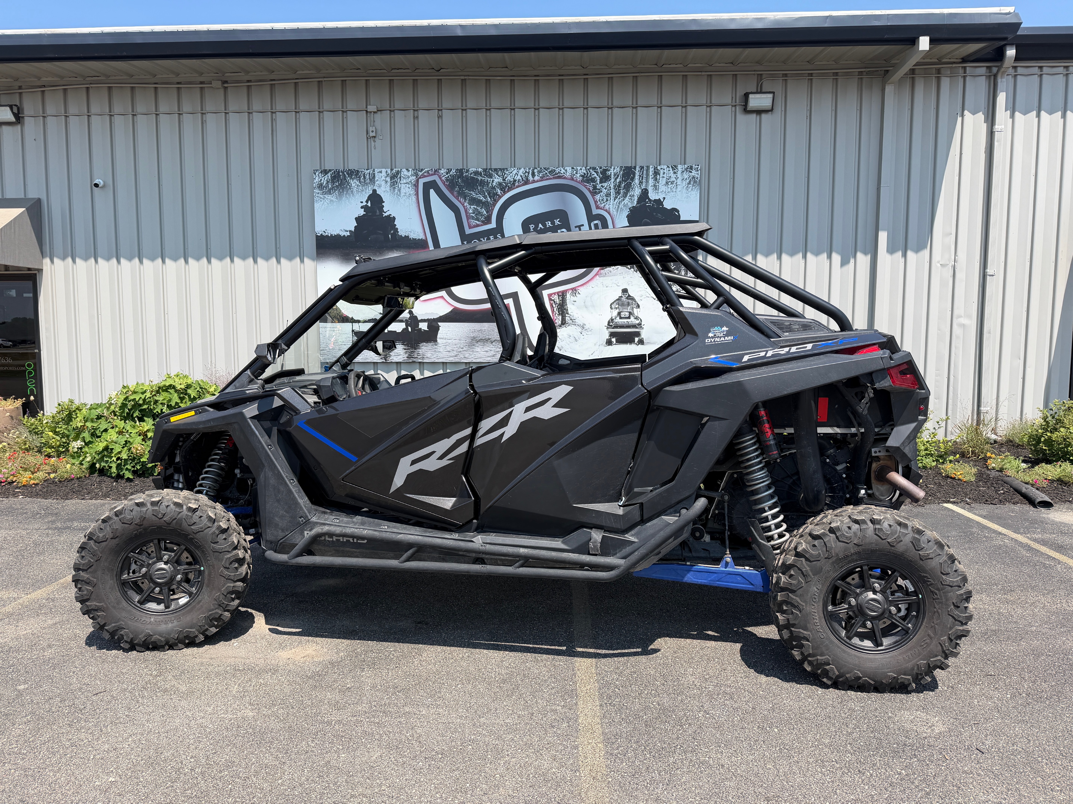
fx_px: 744
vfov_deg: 56.8
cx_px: 536
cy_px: 402
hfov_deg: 71.6
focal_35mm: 24
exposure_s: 1/2801
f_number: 1.78
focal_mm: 6.76
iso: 80
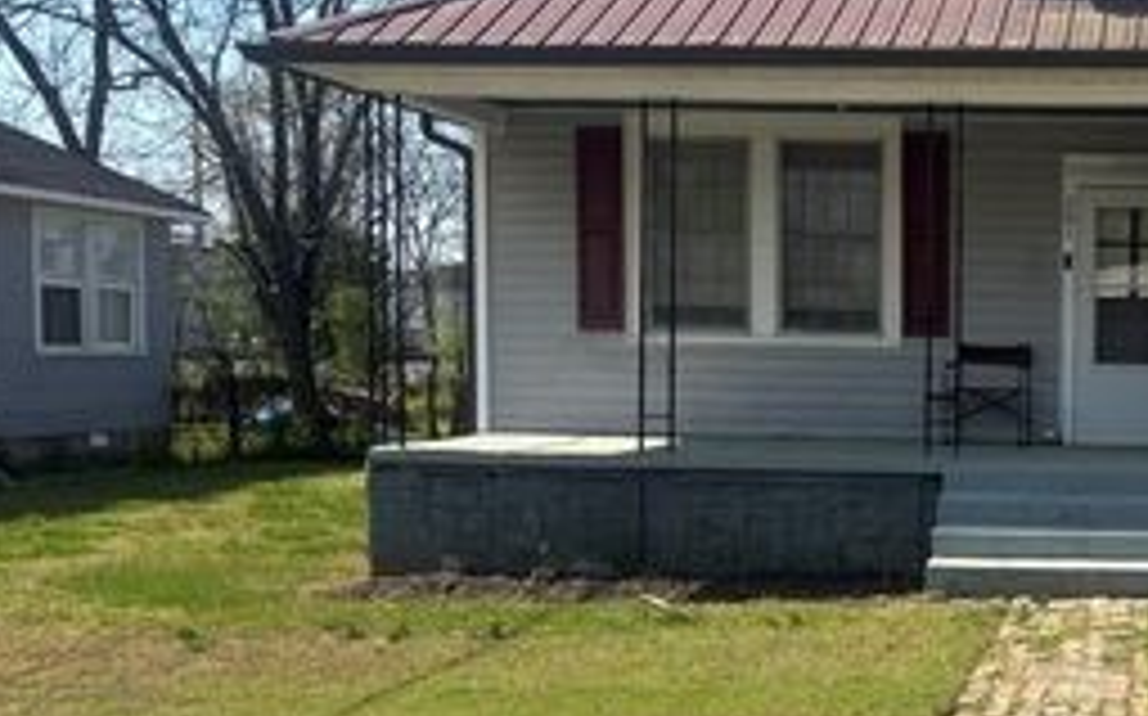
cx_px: 1098
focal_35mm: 54
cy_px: 462
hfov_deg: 34.7
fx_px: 1688
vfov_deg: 23.9
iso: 50
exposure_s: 1/2857
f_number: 1.6
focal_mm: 5.96
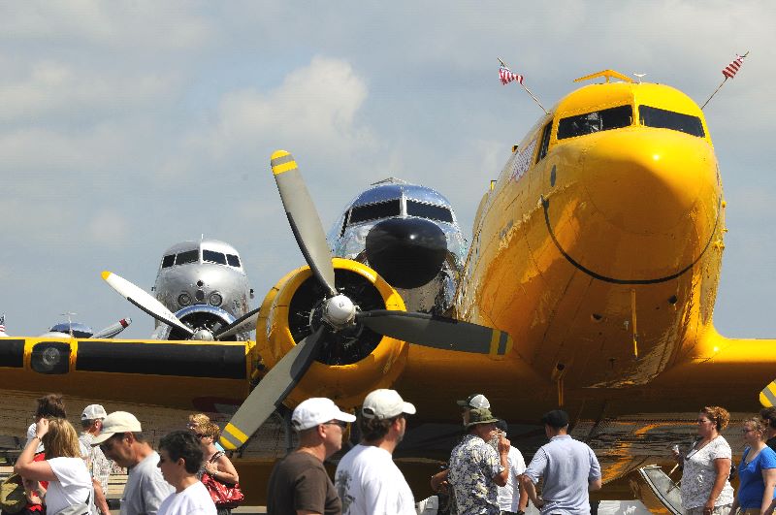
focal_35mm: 262
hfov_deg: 7.9
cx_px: 388
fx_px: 5650
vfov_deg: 5.2
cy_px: 258
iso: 200
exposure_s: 1/400
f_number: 10
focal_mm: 175
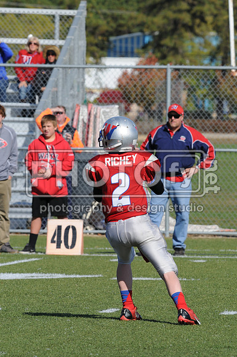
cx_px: 118
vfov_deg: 4.6
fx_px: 4457
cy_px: 178
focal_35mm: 450
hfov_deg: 3.0
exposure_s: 1/500
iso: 200
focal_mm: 300
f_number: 10
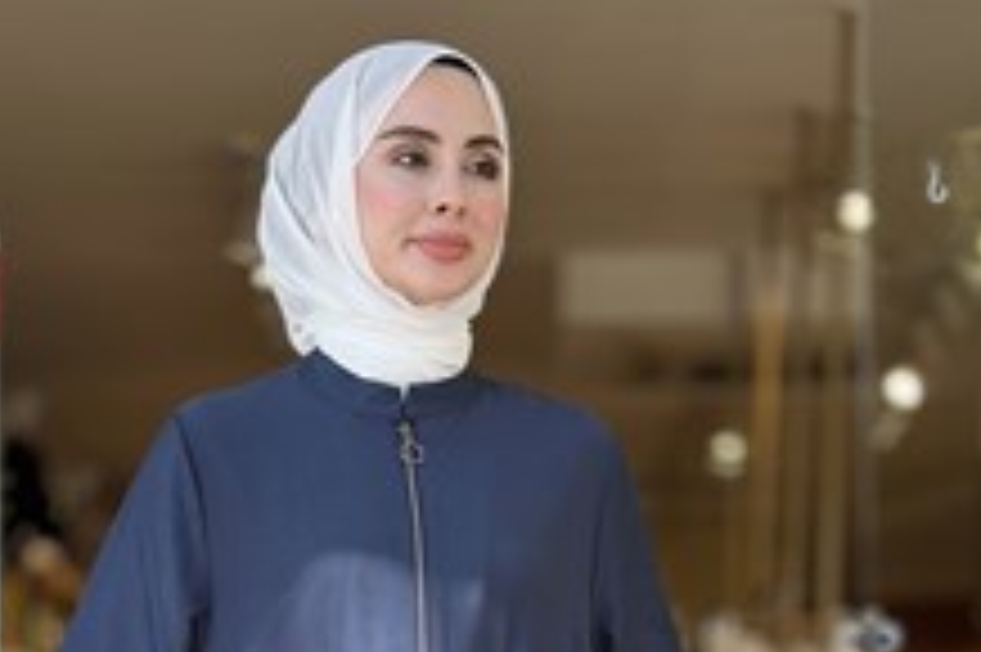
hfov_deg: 17.2
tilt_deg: -0.4
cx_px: 436
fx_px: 3240
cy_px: 1012
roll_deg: -0.3
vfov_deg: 11.0
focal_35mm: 119
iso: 80
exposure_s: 1/234
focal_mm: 6.86
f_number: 1.78
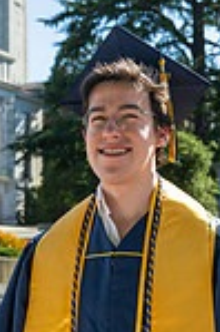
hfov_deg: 12.8
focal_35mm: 106
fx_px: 974
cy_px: 143
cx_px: 27
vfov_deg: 19.3
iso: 400
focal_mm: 35
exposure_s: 1/1600
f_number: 5
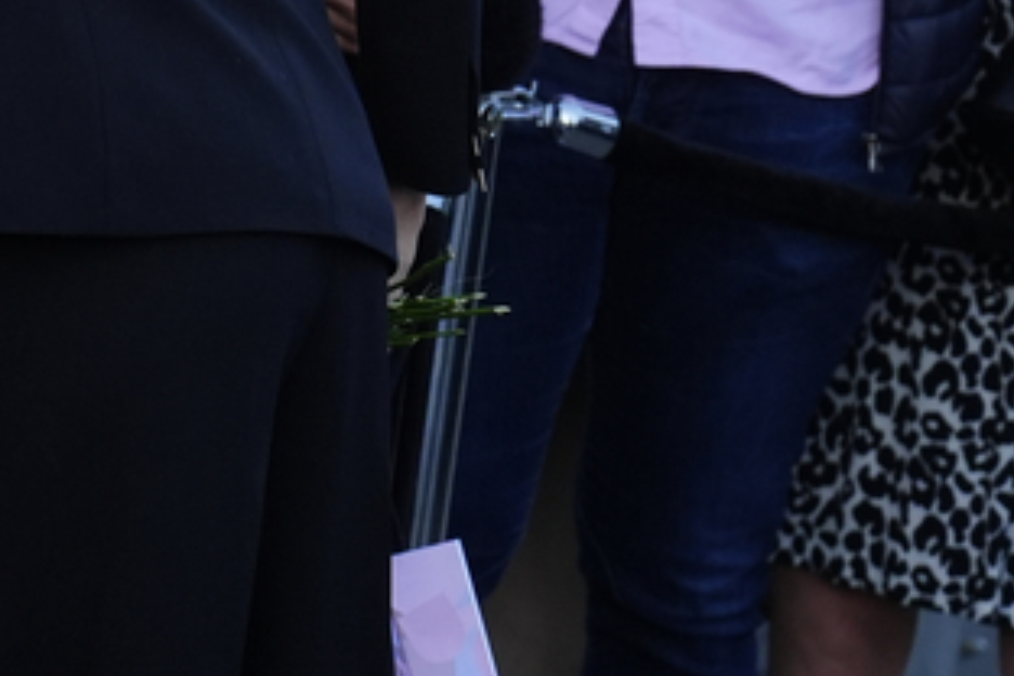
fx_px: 7576
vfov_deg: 5.1
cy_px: -78
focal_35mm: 269
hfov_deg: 7.5
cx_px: -488
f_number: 4
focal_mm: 70
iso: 1000
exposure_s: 1/800
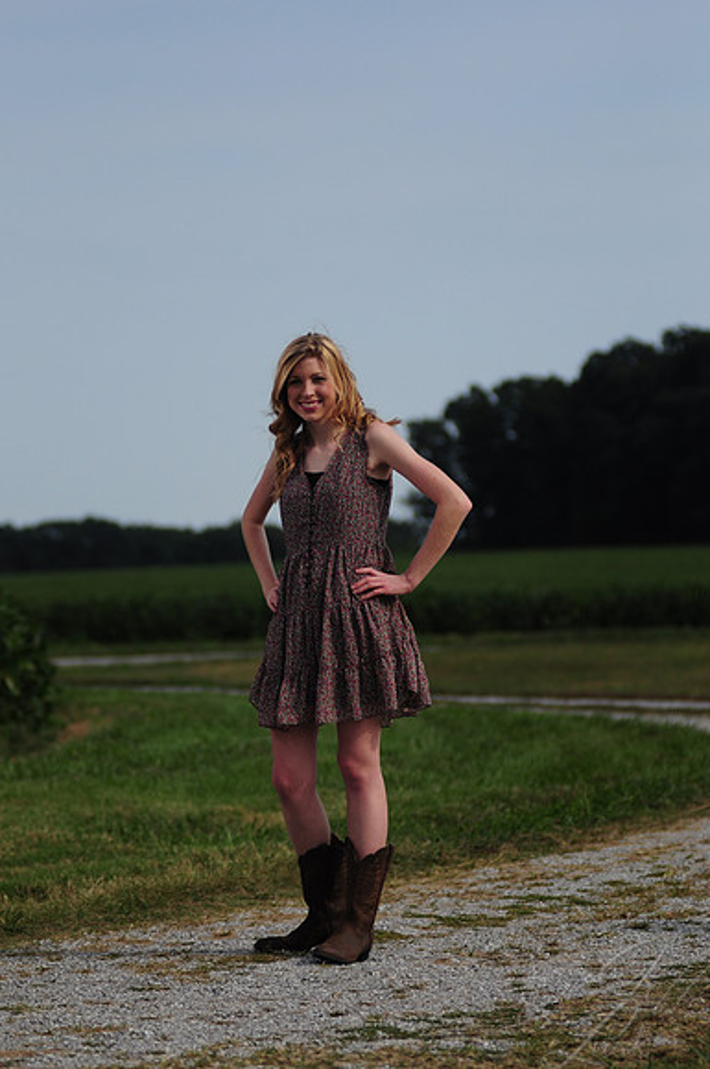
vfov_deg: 14.9
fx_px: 4094
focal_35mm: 138
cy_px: 534
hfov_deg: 9.9
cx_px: 355
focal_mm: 92
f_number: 2.8
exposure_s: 1/1600
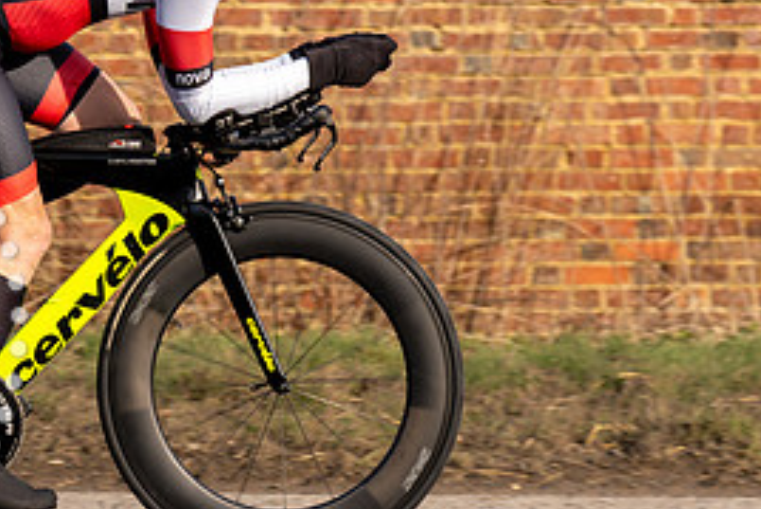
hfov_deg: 10.1
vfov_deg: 6.8
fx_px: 4272
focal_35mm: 202
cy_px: -8
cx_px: -72
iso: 100
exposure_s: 1/800
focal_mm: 70
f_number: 4
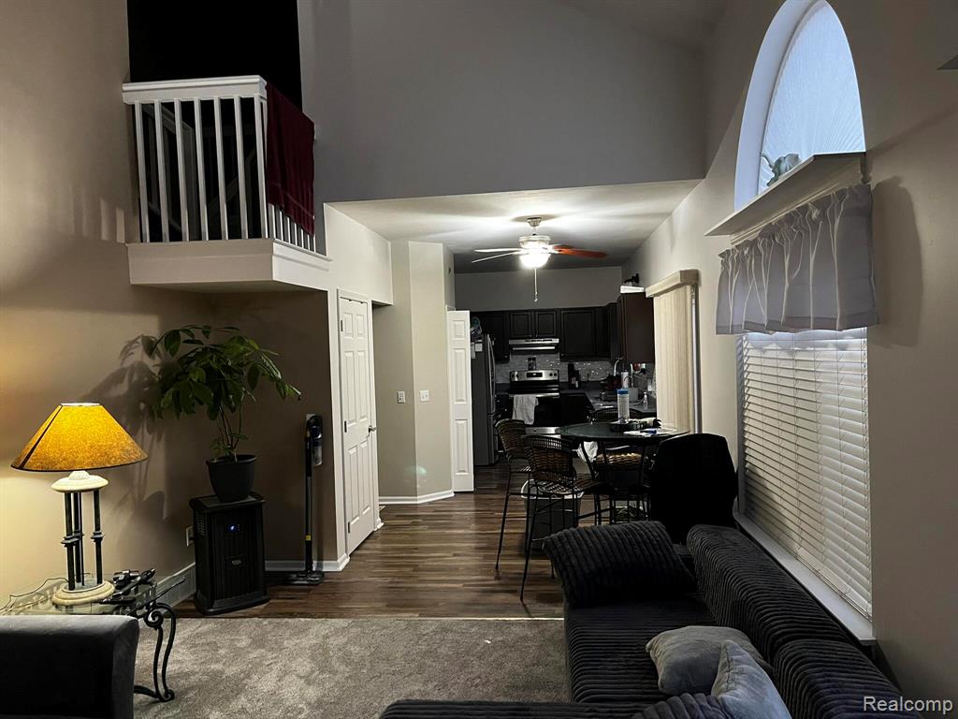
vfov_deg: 53.1
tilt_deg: -1.7
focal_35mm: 26
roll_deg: +2.0
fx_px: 720
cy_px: 360
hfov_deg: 67.3
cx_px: 479
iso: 640
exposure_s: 1/40
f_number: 1.6
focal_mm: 5.1
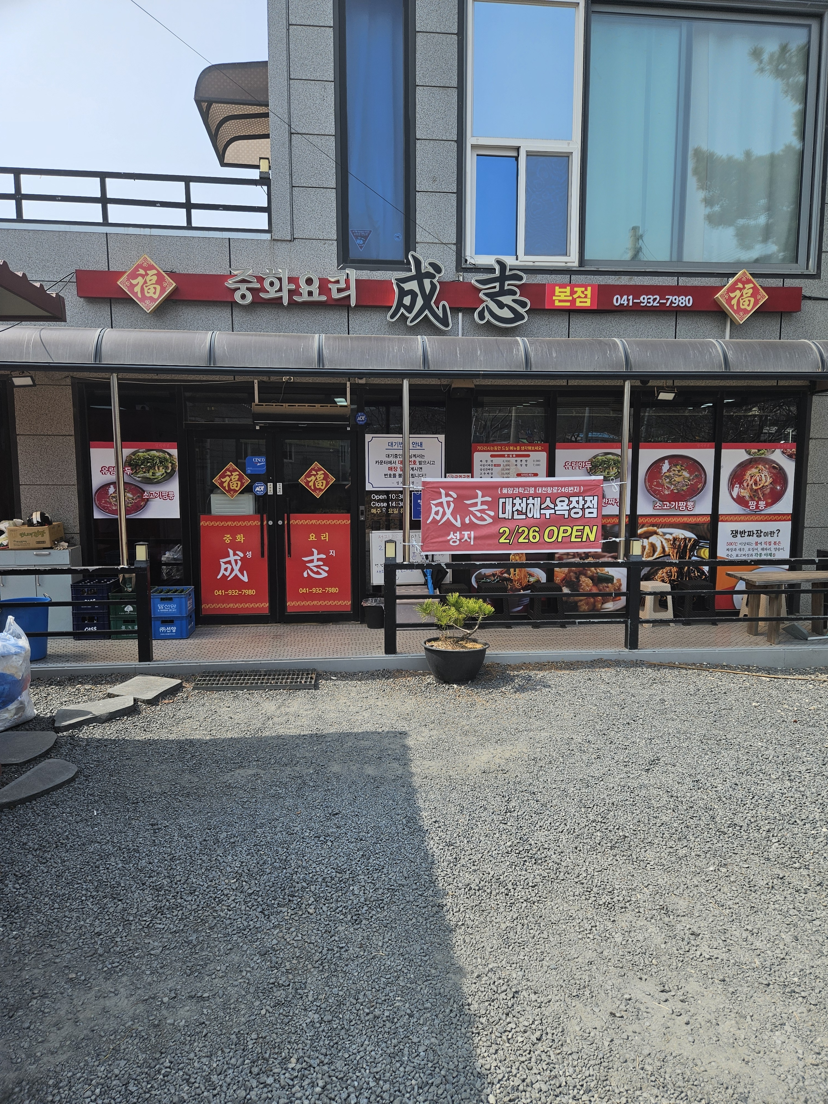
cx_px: 414
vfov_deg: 73.9
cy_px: 552
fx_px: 734
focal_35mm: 23
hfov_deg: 58.9
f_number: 1.8
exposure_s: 1/1276
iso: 25
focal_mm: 5.4
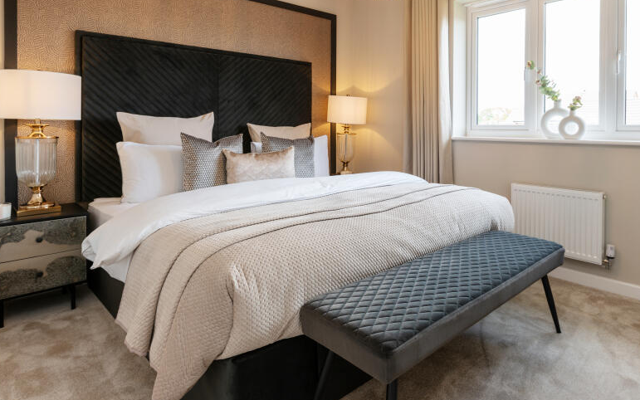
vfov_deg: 52.0
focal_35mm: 23
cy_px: 132
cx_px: 379
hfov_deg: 76.4
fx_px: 401
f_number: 7.1
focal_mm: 17
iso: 200
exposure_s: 1/10
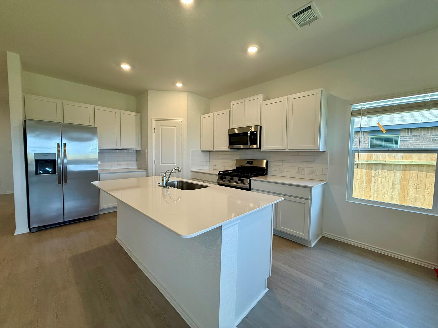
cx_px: 219
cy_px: 164
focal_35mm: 14
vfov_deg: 85.7
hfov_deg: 102.1
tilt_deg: -1.6
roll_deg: -0.8
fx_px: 177
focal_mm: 2.22
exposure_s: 1/120
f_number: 2.2
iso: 125
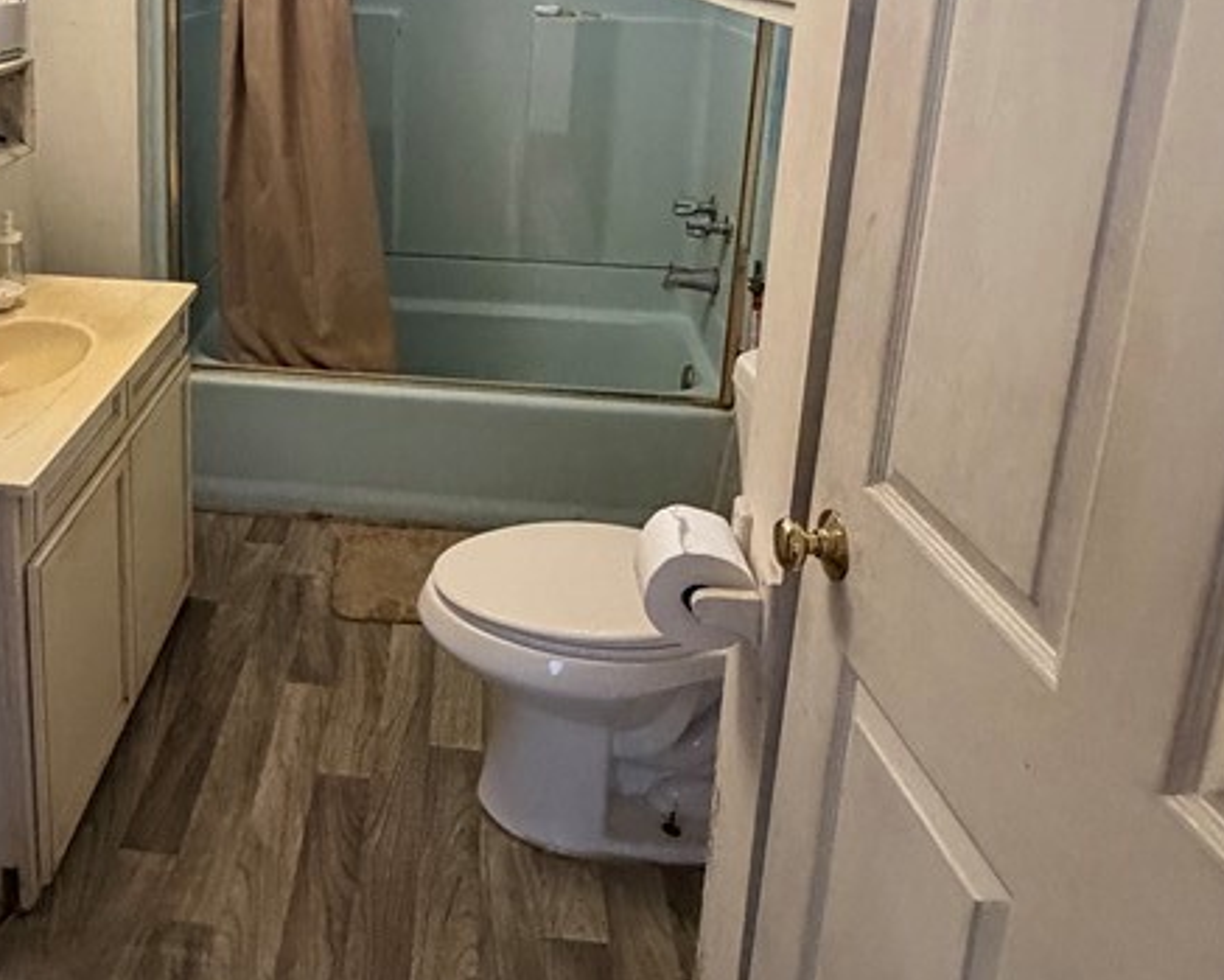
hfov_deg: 54.0
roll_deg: -2.8
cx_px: 367
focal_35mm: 32
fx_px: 1160
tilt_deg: -11.3
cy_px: 204
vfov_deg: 43.8
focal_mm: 2.22
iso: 640
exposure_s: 1/60
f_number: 2.2
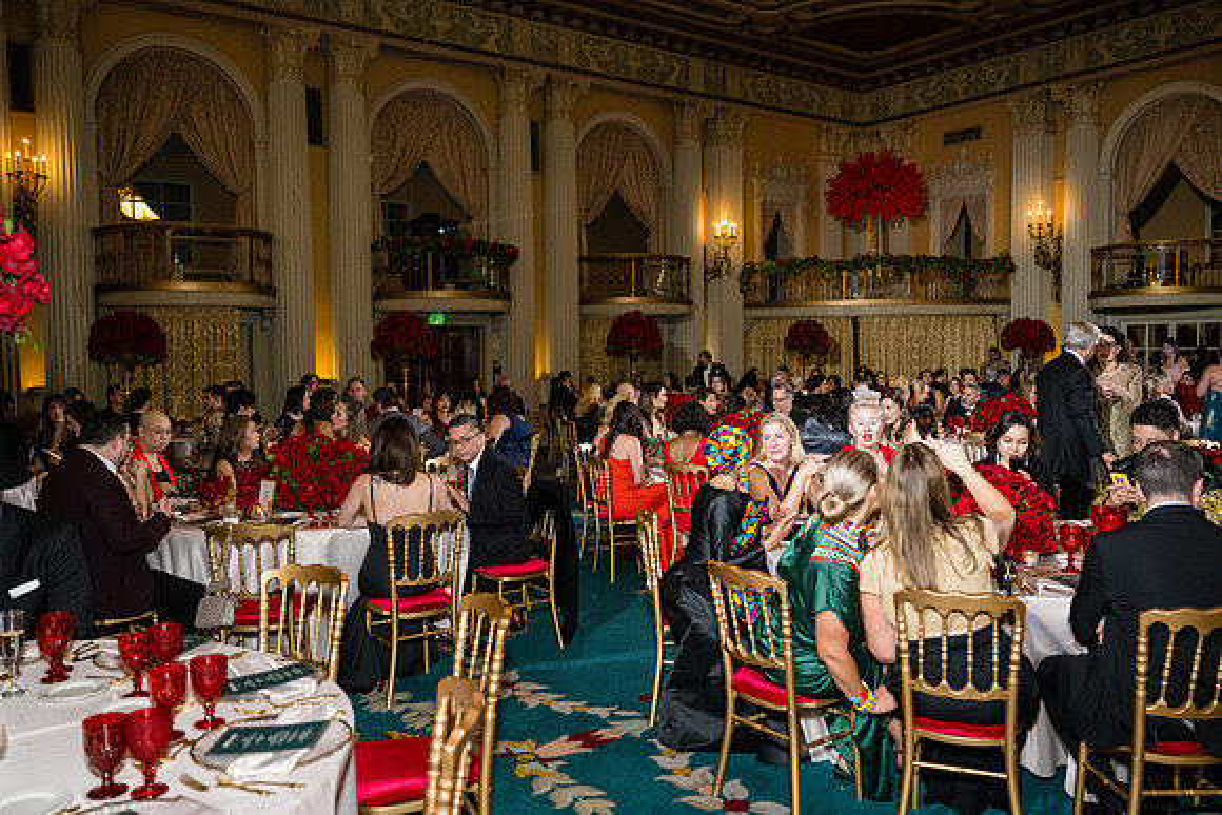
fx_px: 985
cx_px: 611
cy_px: 408
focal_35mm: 29
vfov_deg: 45.0
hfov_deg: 63.6
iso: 2500
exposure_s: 1/200
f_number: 3.2
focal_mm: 29
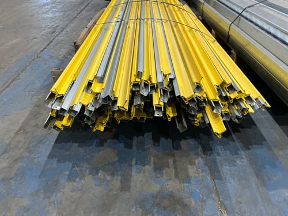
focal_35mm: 28
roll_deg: +1.4
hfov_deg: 63.4
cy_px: 108
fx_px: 233
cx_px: 144
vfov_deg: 49.7
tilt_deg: -32.0
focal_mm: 3
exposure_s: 1/50
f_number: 1.8
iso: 125
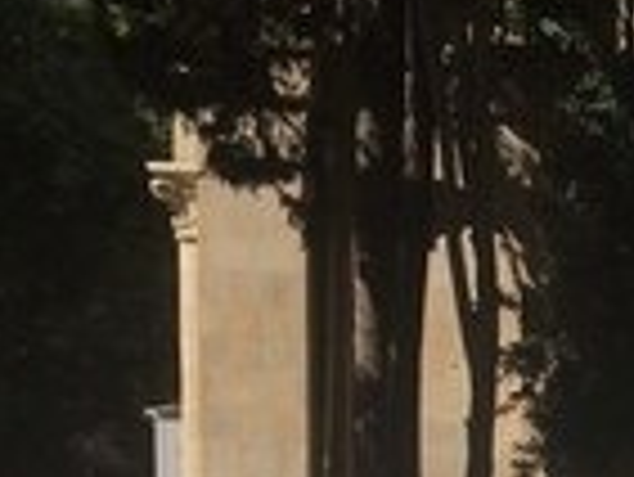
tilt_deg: -4.8
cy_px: 826
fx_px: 2493
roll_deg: -1.9
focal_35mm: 136
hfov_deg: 13.1
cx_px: 1151
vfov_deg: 10.4
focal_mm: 4.15
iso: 32
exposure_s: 1/2053
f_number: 2.2
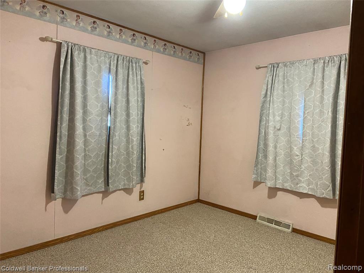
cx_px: 182
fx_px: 273
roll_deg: -2.1
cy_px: 136
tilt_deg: -4.5
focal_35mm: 26
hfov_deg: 67.3
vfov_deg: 53.1
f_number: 1.8
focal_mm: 4.25
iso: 400
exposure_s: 1/40
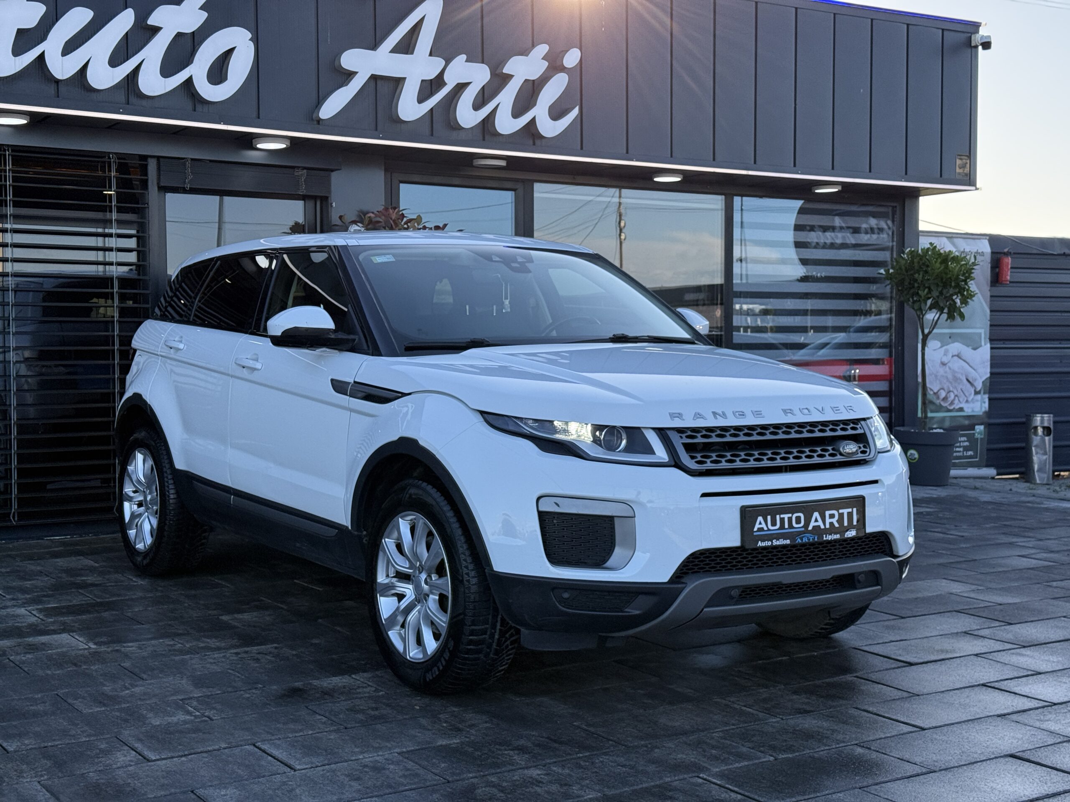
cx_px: 535
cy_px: 401
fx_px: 1484
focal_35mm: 48
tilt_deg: -1.8
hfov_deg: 39.7
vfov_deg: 30.3
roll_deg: +0.0
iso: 100
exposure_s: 1/1203
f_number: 1.78
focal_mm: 6.76
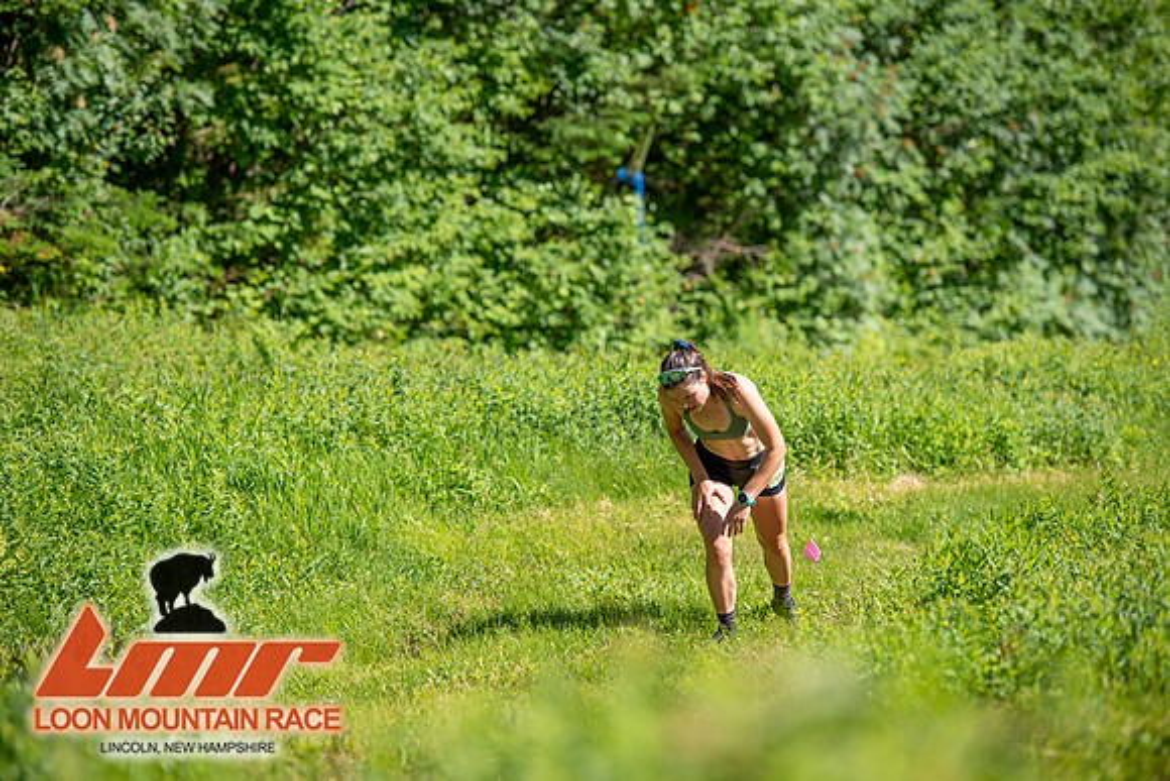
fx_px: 5201
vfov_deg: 8.6
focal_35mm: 160
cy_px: 390
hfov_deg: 12.8
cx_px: 585
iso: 100
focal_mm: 160
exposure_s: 1/640
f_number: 3.5
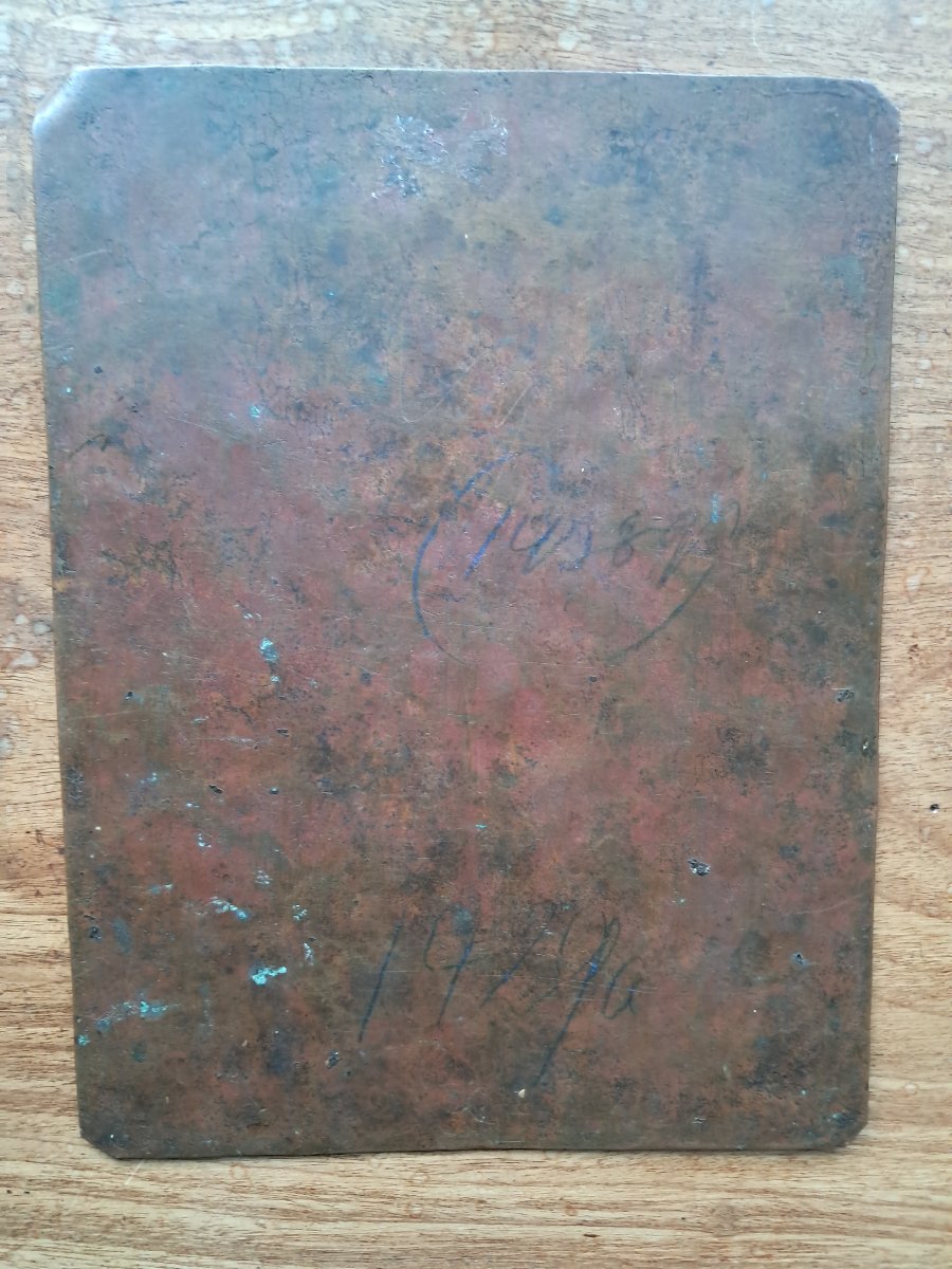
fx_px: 990
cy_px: 634
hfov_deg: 51.4
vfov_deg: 65.3
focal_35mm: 27
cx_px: 476
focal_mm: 4
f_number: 1.8
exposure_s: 1/33
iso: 500
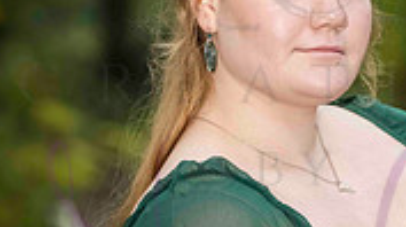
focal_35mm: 280
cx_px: 326
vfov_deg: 4.3
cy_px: 165
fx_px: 3010
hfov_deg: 7.7
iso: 1600
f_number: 3.2
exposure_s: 1/320
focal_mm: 105
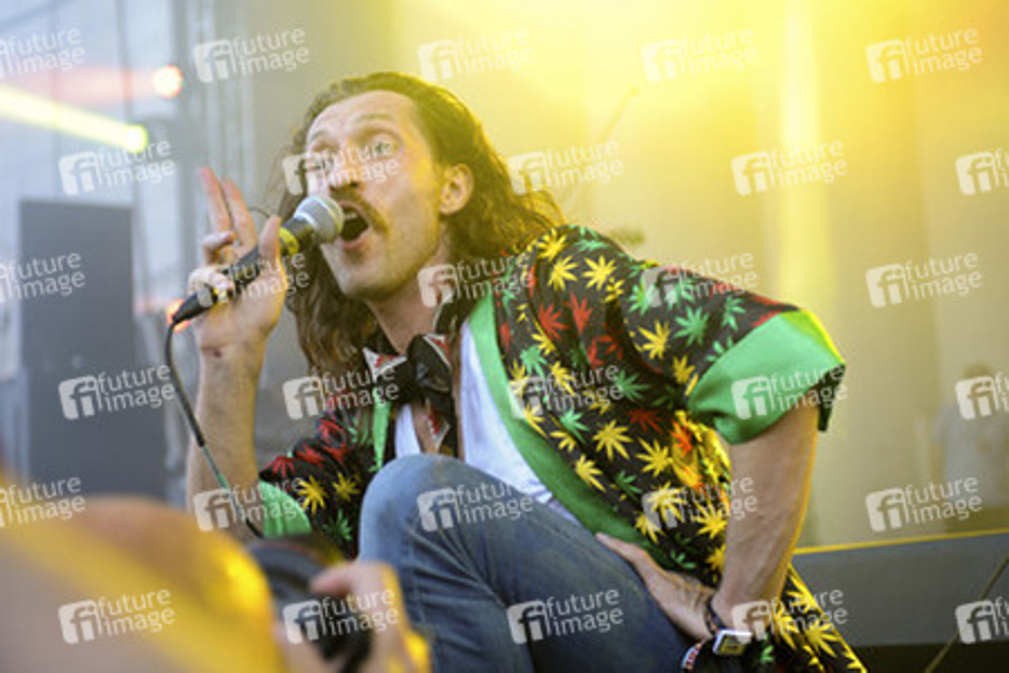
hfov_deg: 33.4
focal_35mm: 60
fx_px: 1682
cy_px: 336
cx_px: 504
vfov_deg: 22.6
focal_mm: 60
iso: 800
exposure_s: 1/640
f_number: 2.8
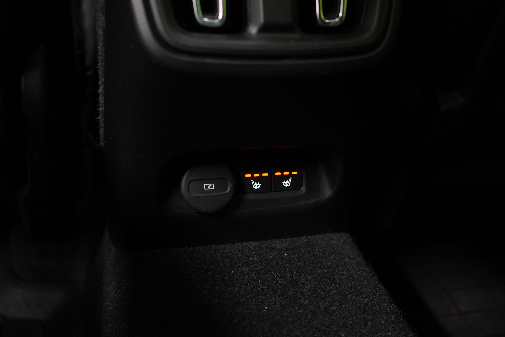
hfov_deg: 49.5
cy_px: 177
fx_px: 547
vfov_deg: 34.2
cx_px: 269
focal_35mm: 39
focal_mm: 34
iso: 3200
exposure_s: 1/25
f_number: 5
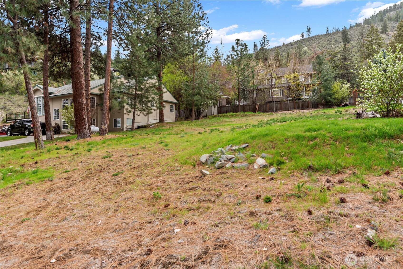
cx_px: 202
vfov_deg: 57.3
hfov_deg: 78.6
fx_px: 246
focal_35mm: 22
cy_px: 134
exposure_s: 1/160
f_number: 7.1
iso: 100
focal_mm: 22
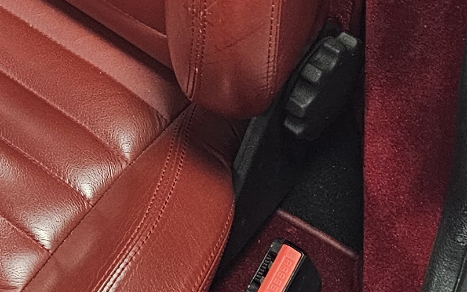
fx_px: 1540
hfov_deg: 16.3
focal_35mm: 121
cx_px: -150
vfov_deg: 10.1
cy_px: -269
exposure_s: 1/50
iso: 640
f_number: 1.7
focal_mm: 6.3
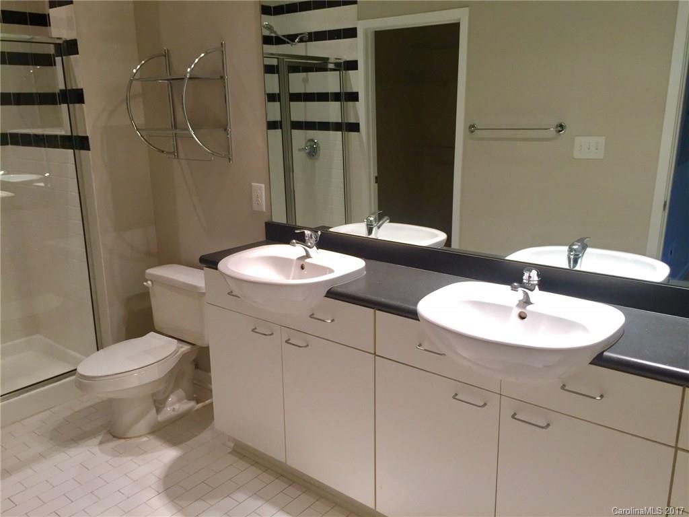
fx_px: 577
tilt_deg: -14.3
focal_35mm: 29
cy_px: 258
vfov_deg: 48.2
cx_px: 344
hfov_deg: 61.7
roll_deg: -0.2
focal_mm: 4.15
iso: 40
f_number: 2.2
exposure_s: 1/40
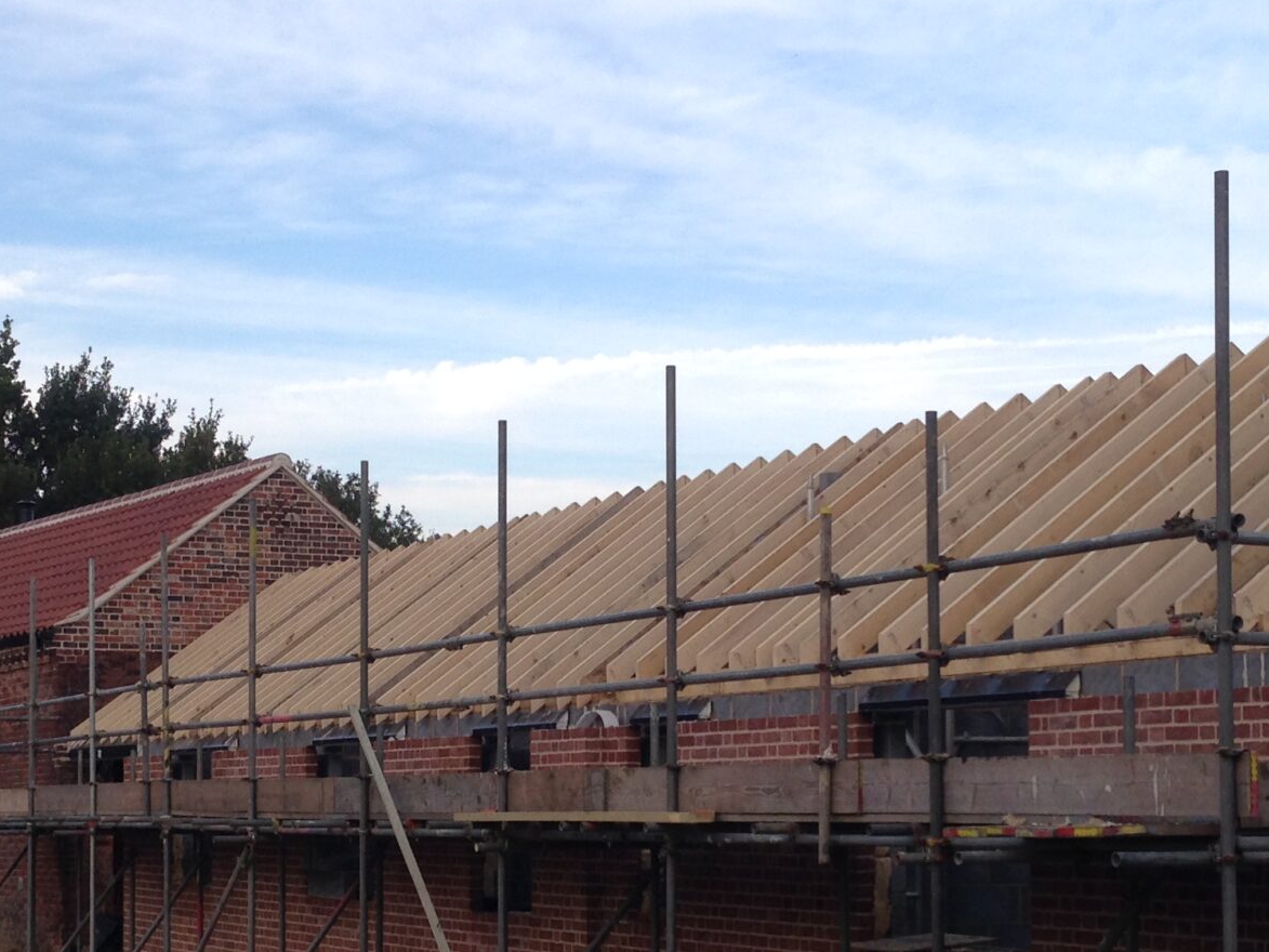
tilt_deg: +2.9
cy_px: 718
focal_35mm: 72
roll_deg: -0.8
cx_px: 653
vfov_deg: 20.3
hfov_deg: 27.0
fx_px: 2640
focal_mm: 4.12
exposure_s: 1/369
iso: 50
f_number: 2.4
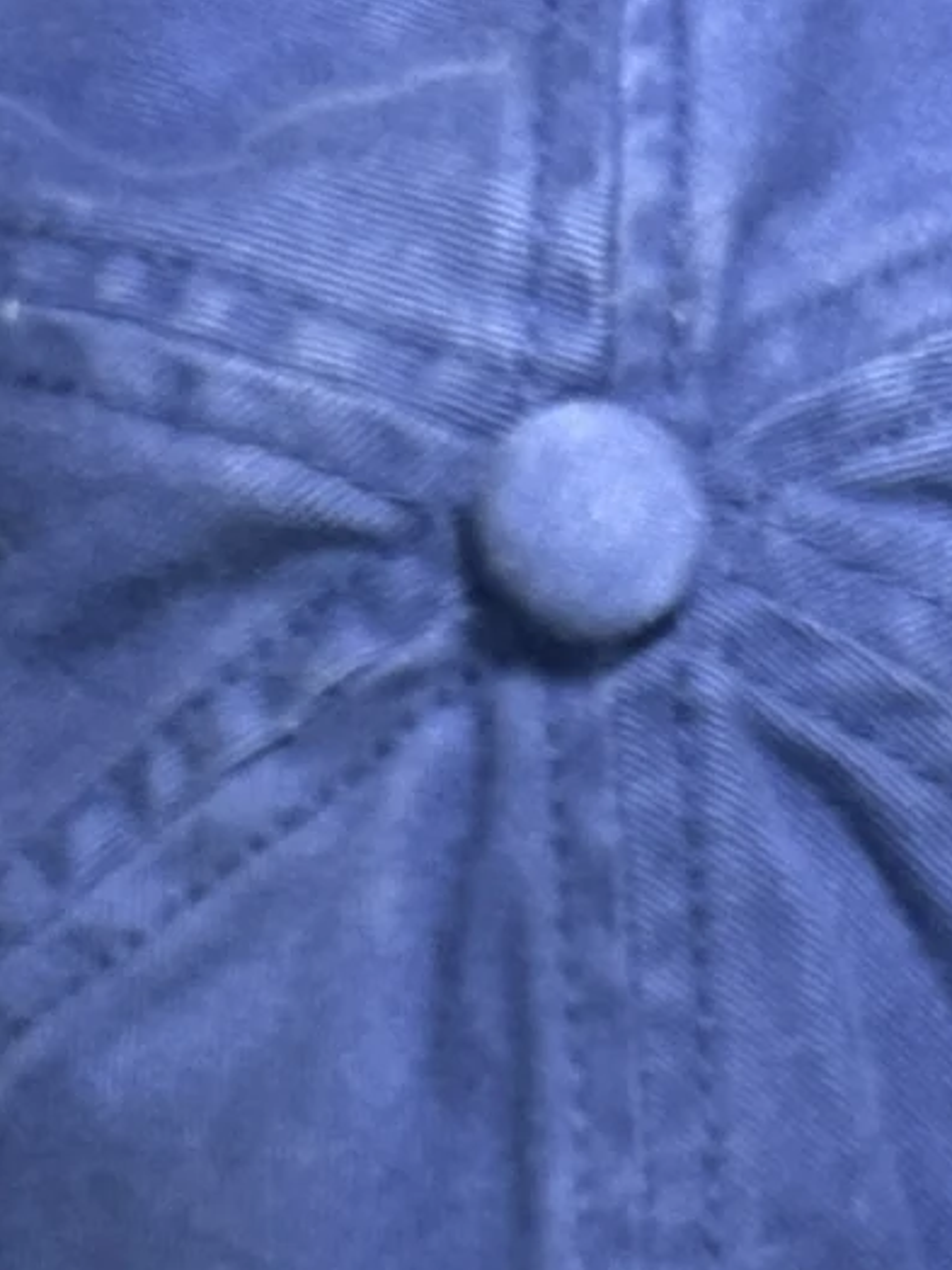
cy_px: 1200
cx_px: 656
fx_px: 4657
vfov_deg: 15.3
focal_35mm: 127
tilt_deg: -58.4
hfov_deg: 11.7
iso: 400
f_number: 1.5
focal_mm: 5.7
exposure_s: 1/33
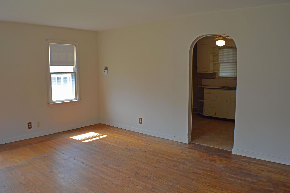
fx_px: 290
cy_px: 96
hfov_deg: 53.2
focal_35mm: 36
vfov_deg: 36.8
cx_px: 145
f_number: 4
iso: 100
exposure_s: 1/60
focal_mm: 24
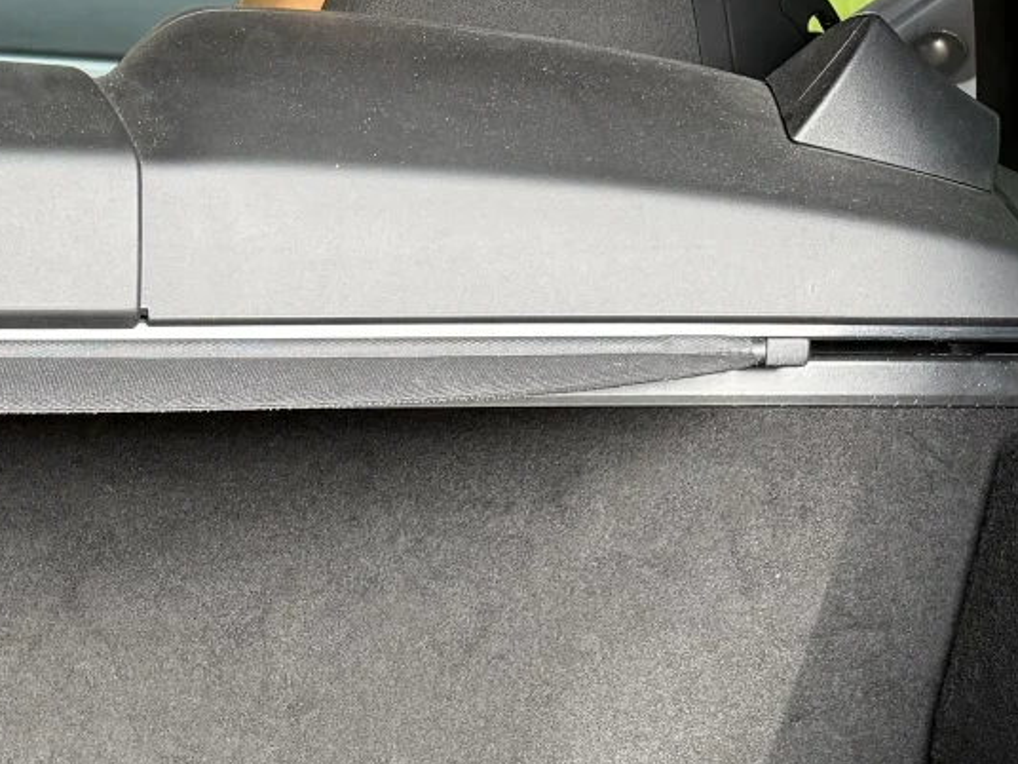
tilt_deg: -27.5
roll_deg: -4.5
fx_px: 2529
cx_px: -150
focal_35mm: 86
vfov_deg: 16.2
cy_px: 1015
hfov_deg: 21.4
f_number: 1.78
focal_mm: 6.76
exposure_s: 1/223
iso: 125
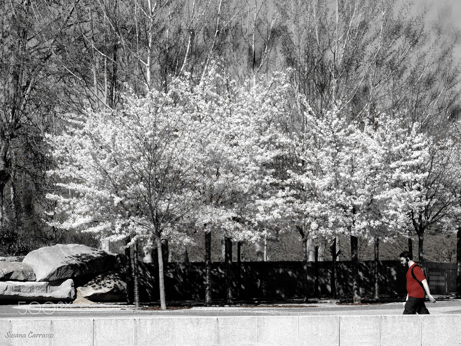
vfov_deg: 7.4
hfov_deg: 9.9
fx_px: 2664
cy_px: 173
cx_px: 230
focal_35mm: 200
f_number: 4.6
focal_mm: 35.6
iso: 80
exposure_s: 1/640
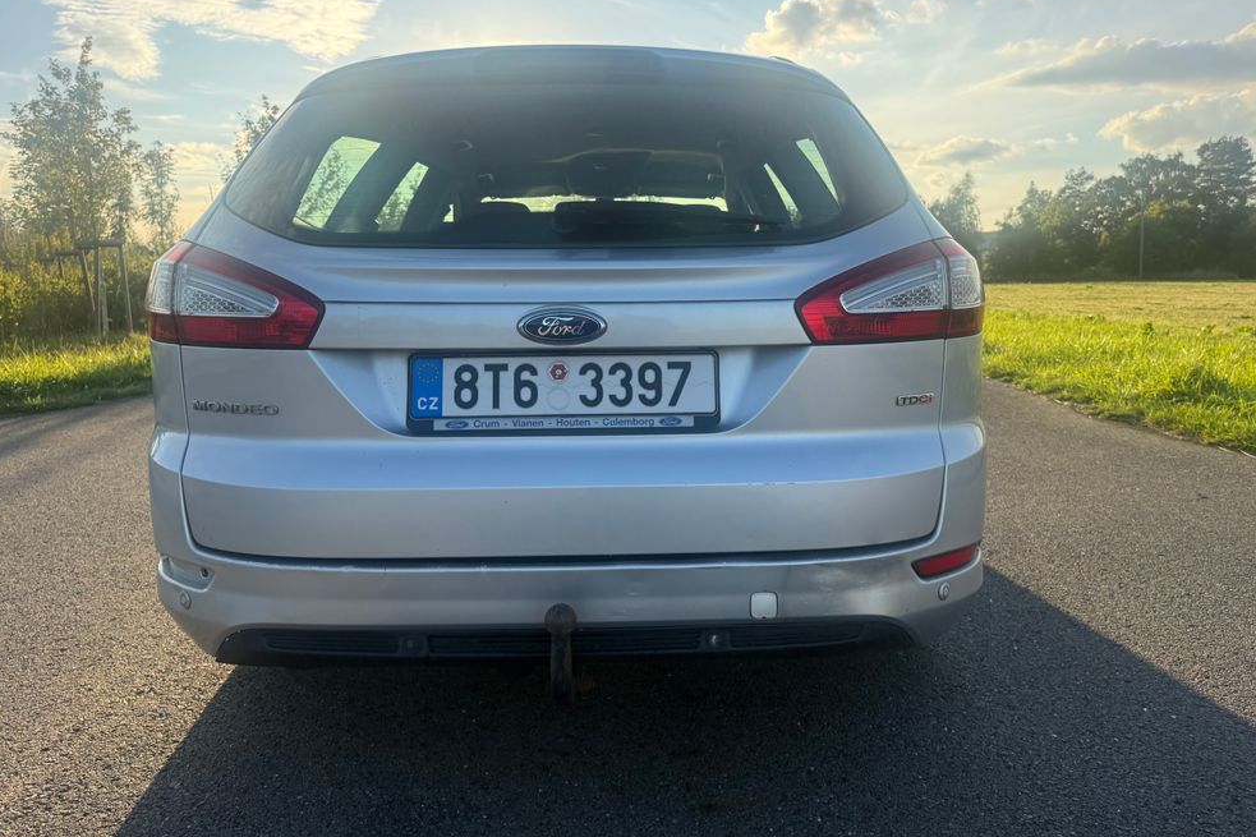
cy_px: 377
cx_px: 644
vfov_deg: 49.5
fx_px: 907
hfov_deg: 69.4
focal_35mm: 26
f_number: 1.78
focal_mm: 6.76
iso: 100
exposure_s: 1/2445
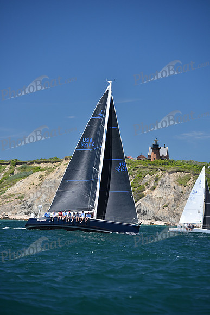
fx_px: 1224
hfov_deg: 9.8
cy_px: 158
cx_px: 105
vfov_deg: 14.7
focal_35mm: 140
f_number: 4
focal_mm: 140
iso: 250
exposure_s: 1/800
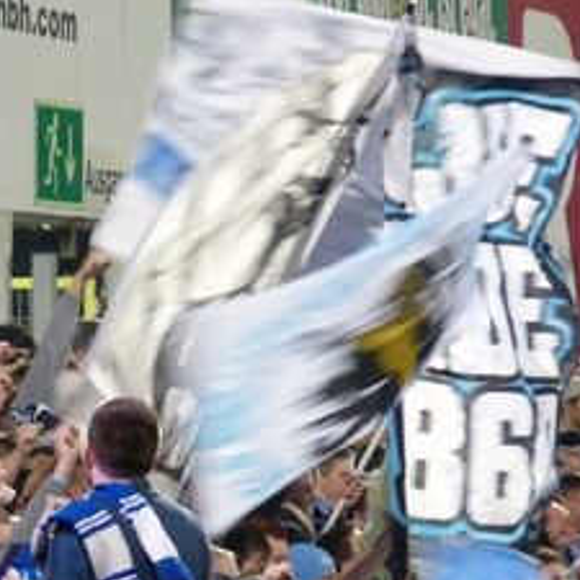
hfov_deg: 3.2
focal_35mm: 553
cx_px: -77
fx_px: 10483
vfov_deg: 3.2
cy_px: 401
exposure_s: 1/40
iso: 800
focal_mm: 44
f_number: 3.7
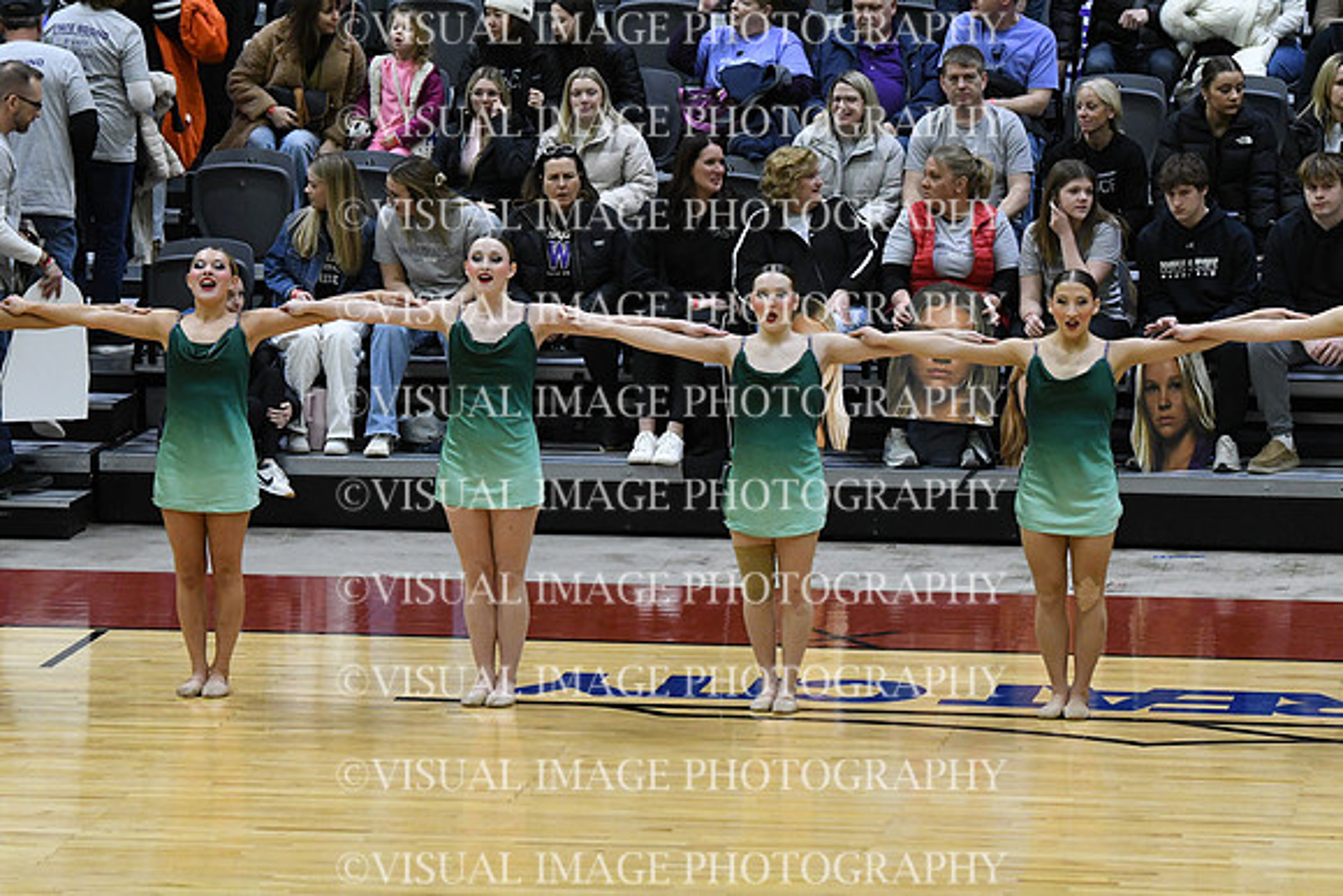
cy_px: 448
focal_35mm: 183
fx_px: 6828
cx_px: 672
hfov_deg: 11.2
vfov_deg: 7.5
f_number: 4
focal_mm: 122
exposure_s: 1/500
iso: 5000
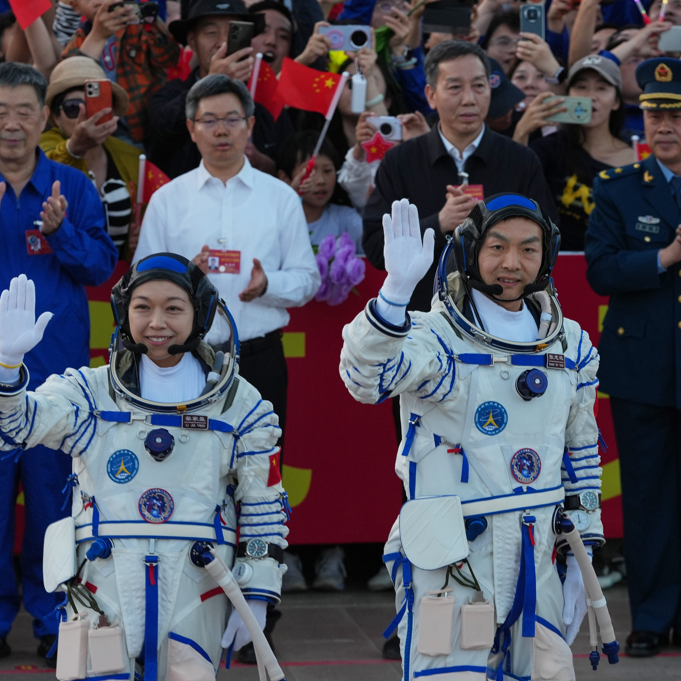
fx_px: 5520
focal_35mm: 248
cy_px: 382
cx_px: 441
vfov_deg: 7.1
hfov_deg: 7.1
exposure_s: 1/320
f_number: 5
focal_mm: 148
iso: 500
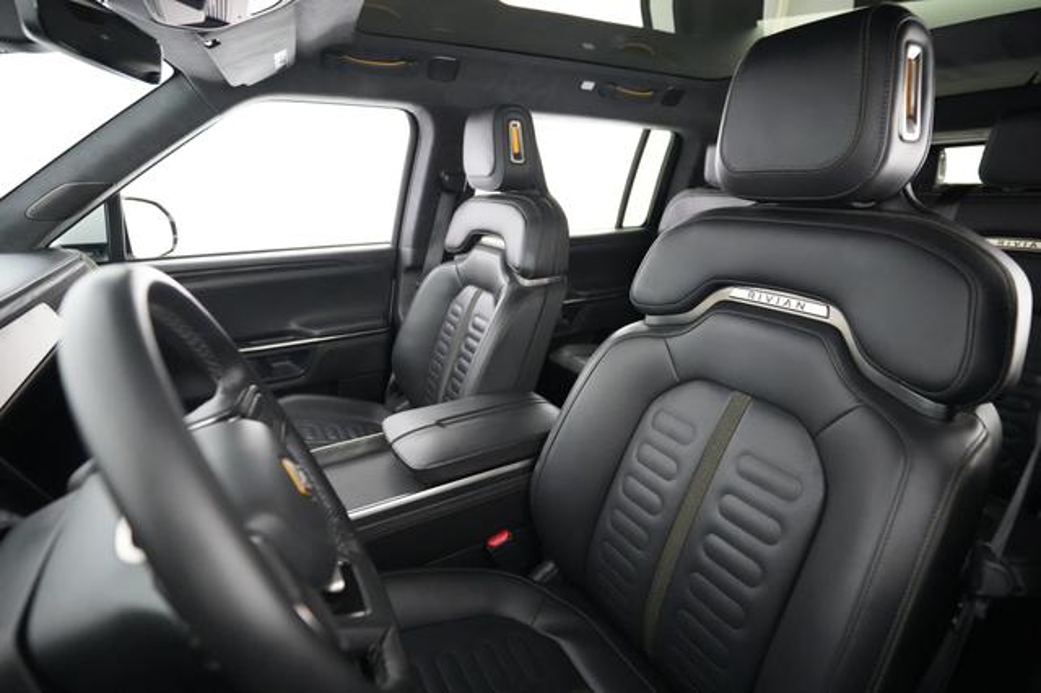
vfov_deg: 70.4
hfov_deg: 93.3
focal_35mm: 17
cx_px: 520
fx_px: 491
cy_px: 346
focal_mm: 17
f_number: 2.8
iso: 12800
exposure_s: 1/60
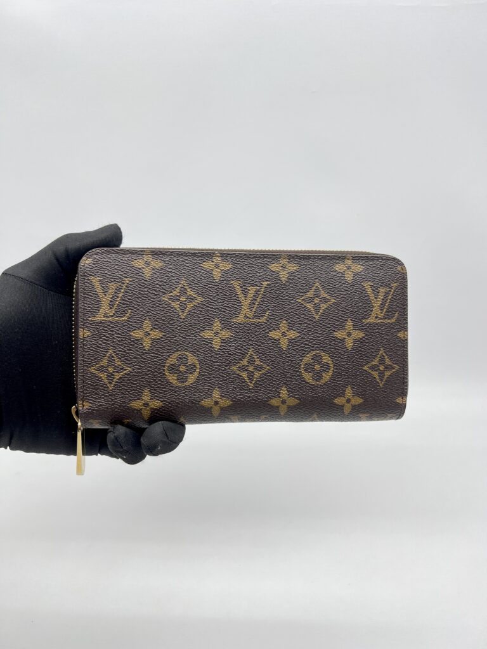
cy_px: 324
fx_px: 488
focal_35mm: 26
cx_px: 244
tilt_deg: -24.5
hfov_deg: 53.1
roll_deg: +0.4
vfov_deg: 67.3
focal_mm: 5.7
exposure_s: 1/105
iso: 32
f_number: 1.5
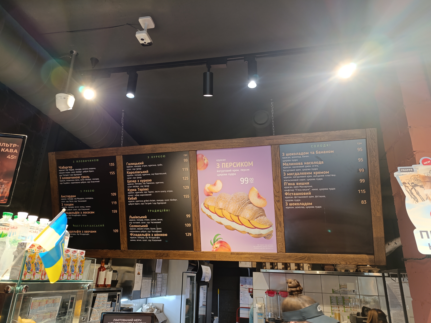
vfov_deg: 56.8
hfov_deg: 71.6
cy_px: 166
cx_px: 208
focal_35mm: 24
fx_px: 299
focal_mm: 6.14
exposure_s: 1/50
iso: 800
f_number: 1.6
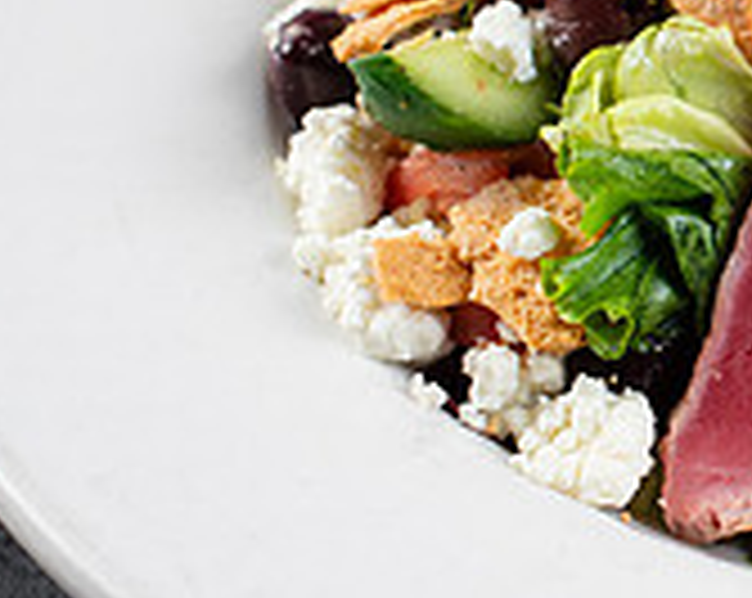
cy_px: 184
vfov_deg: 8.0
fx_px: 4288
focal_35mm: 193
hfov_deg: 9.8
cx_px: 1038
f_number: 5
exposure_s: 1/250
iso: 250
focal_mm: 50
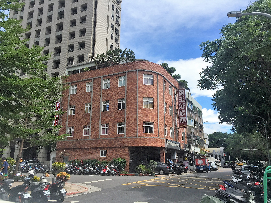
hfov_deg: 61.7
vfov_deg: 48.2
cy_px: 102
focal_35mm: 29
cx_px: 136
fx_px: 227
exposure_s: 1/1582
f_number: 2.2
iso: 32
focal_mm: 4.15
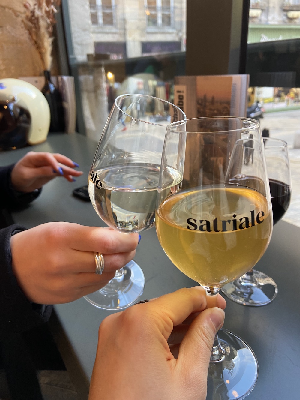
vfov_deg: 67.3
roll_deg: +2.2
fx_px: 300
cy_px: 200
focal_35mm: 26
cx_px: 150
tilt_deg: -21.9
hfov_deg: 53.1
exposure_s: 1/50
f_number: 1.8
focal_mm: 4.25
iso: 160
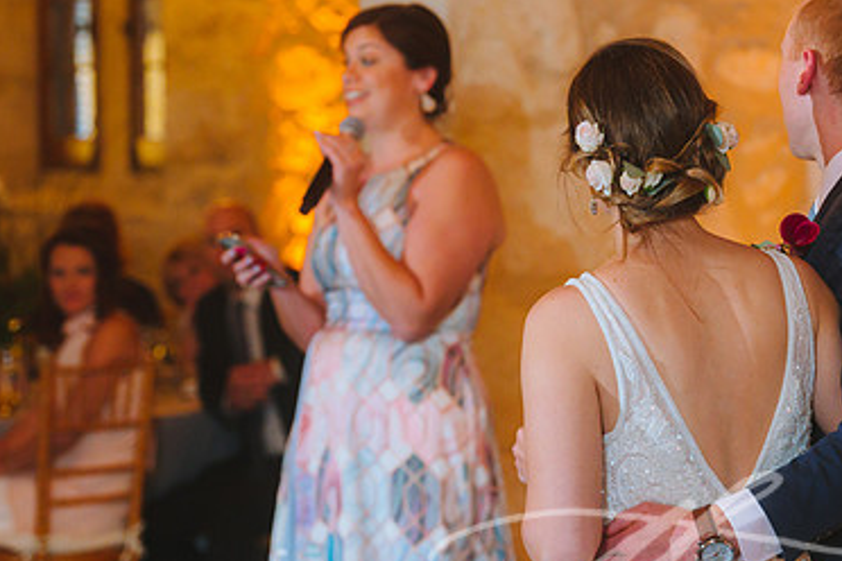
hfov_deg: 12.9
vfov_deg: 8.6
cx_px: 652
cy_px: 344
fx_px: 3719
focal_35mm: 159
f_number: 2.8
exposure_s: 1/100
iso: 2500
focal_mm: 102
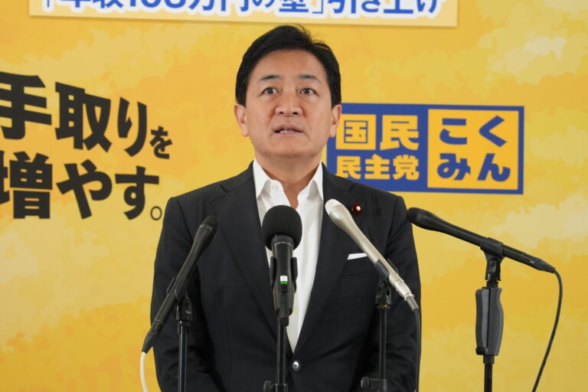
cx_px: 294
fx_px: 4900
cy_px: 196
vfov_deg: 4.6
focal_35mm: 300
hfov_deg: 6.9
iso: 1600
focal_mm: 200
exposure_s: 1/160
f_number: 5.6
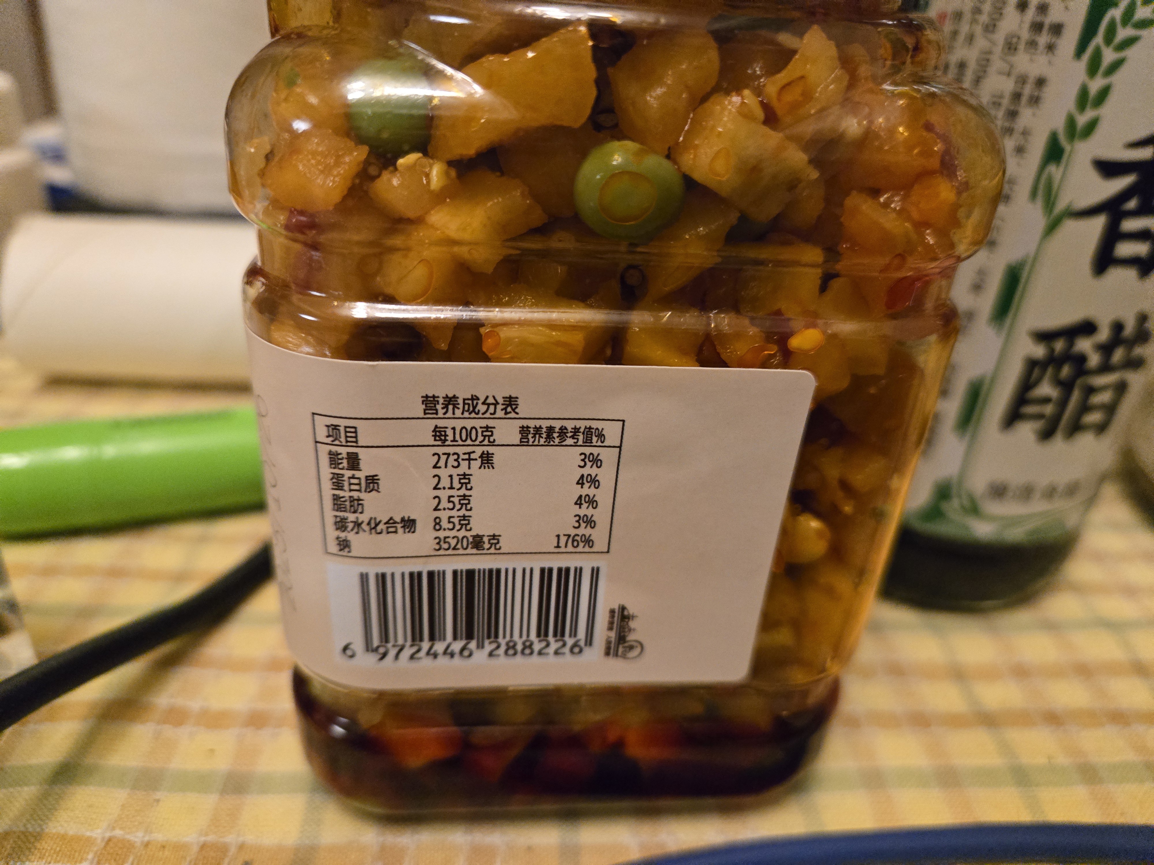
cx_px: 577
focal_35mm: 23
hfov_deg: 73.9
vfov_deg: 58.9
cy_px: 432
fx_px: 767
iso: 2000
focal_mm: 5.4
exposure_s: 1/100
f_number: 1.8
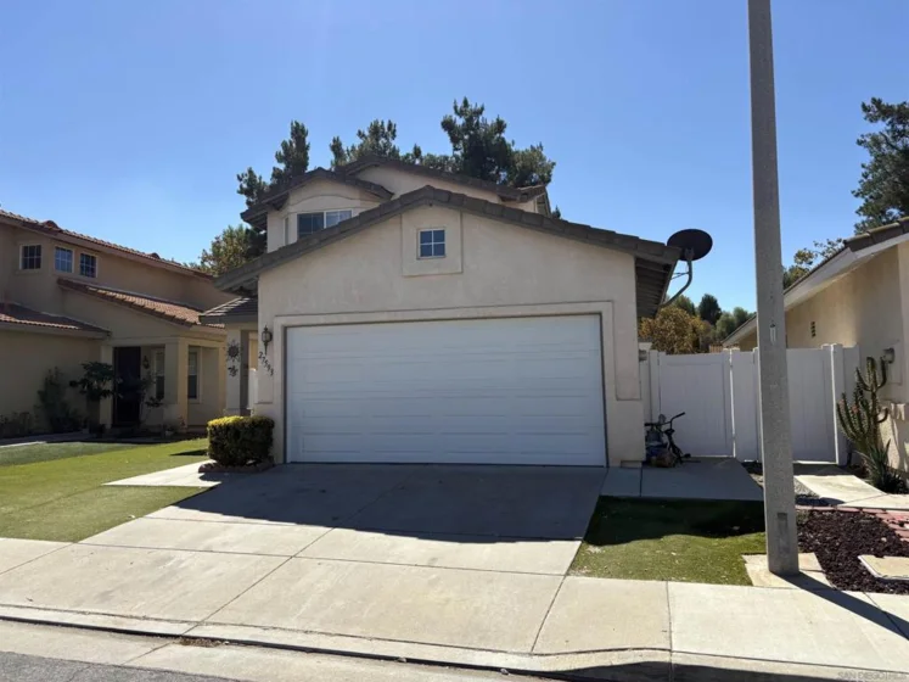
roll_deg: +1.1
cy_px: 341
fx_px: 683
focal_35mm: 26
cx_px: 454
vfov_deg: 53.1
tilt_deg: +4.8
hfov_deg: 67.3
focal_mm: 5.96
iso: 50
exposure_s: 1/4329
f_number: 1.6
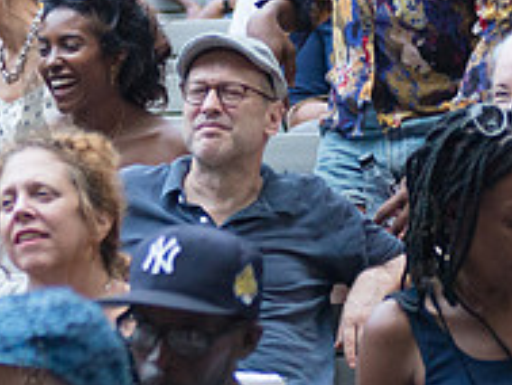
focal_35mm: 298
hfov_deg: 6.6
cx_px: -85
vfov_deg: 5.0
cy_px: 16
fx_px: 4410
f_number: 2.8
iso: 2500
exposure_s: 1/1000
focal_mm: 80
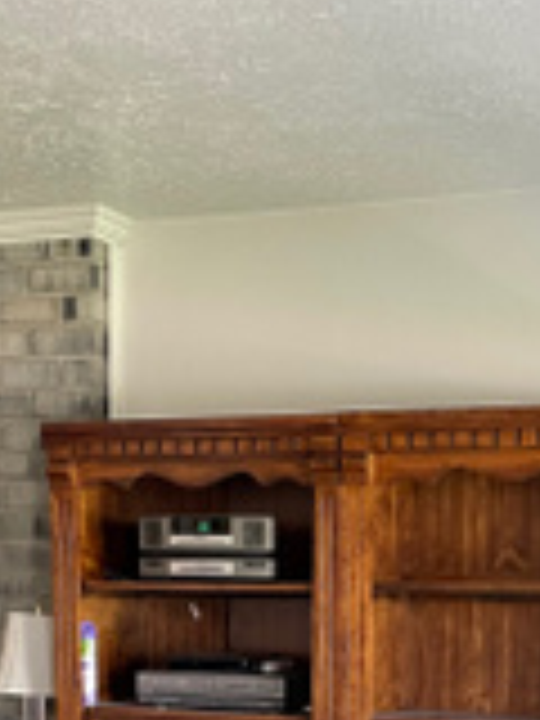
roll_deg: -0.6
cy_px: 936
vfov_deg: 22.4
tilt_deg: -9.0
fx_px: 1622
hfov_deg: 18.8
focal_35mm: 78
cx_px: 360
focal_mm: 4.2
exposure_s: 1/60
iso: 250
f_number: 1.6
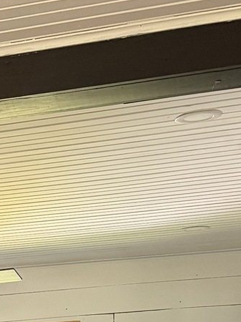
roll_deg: +1.3
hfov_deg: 10.9
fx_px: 1143
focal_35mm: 123
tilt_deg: -9.1
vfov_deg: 13.7
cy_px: 633
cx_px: -250
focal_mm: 6.76
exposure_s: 1/60
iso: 250
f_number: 1.78
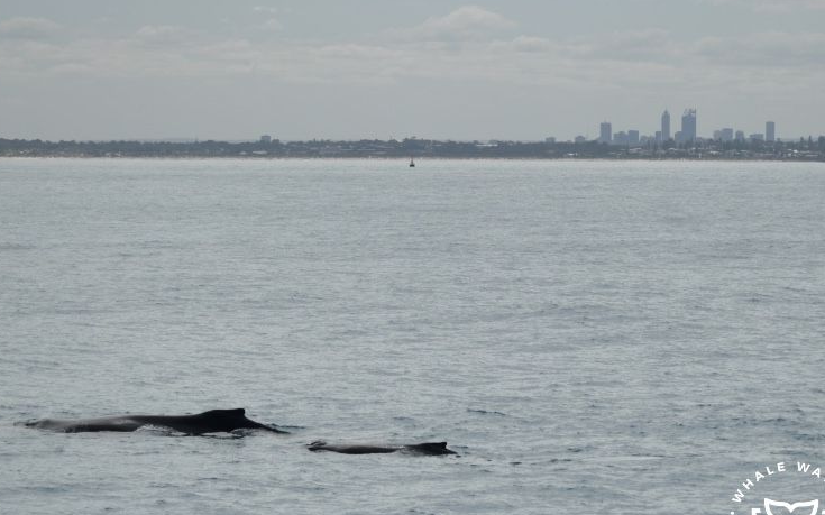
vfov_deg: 10.7
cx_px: 414
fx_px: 2742
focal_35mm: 122
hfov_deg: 17.1
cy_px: 296
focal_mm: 110
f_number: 5
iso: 360
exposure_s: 1/8000
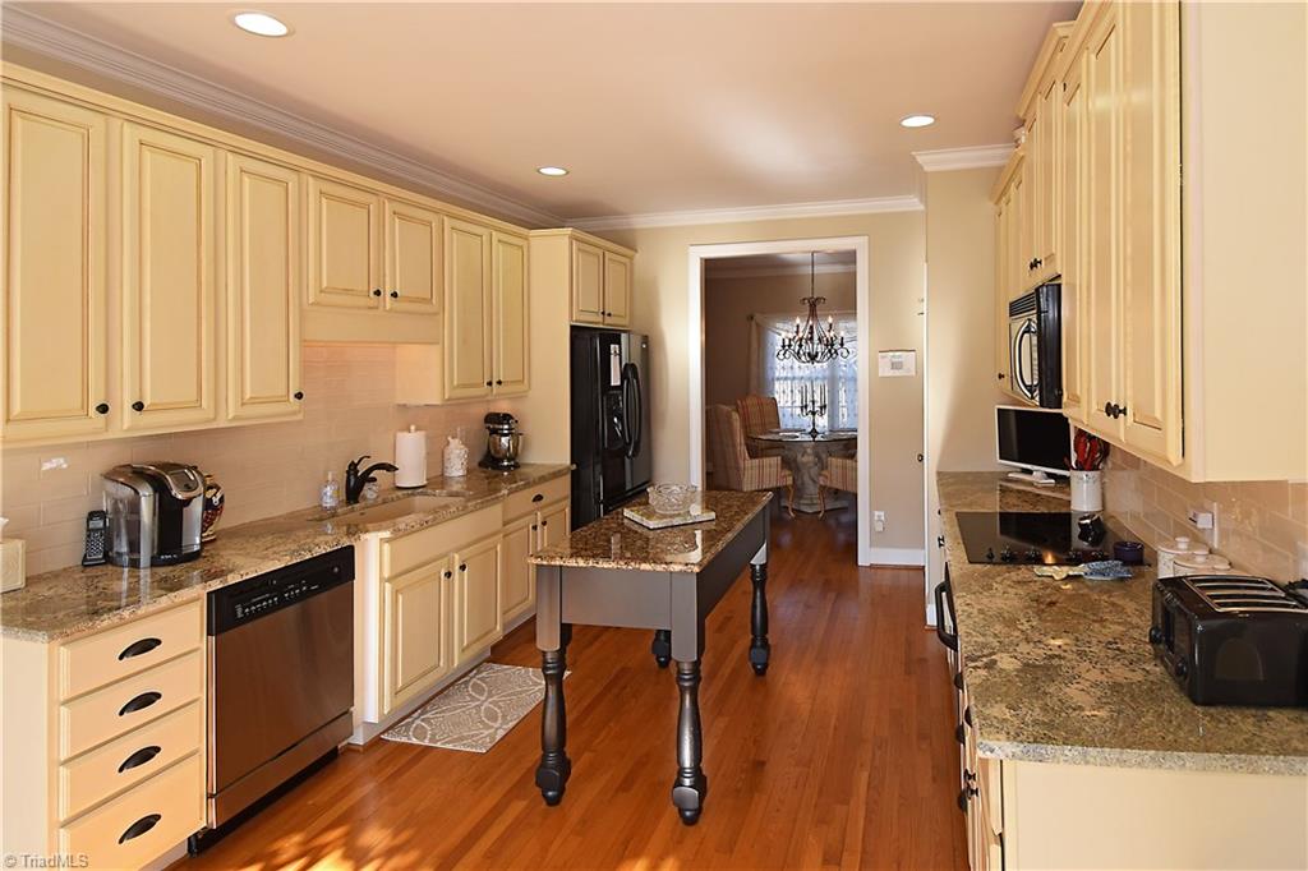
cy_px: 436
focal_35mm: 15
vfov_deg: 77.3
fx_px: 545
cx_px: 654
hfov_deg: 100.4
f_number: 5.6
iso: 320
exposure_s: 1/125
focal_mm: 10
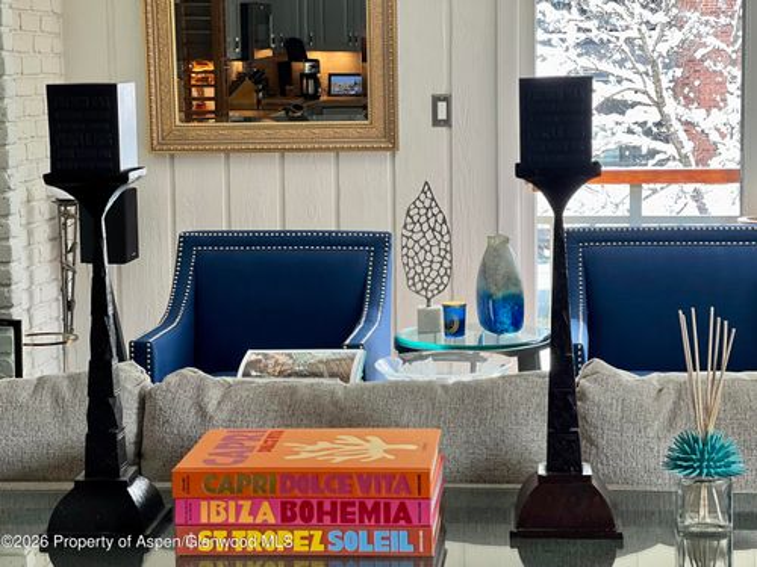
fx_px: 1684
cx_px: 378
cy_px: 284
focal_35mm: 77
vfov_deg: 19.1
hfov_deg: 25.3
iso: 125
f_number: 2.8
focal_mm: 9
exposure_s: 1/120
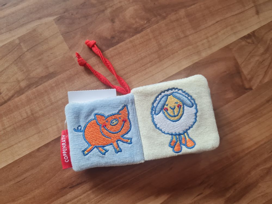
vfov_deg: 53.1
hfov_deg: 67.3
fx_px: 204
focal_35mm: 26
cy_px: 102
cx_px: 136
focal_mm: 5.4
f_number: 1.8
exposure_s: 1/50
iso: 320
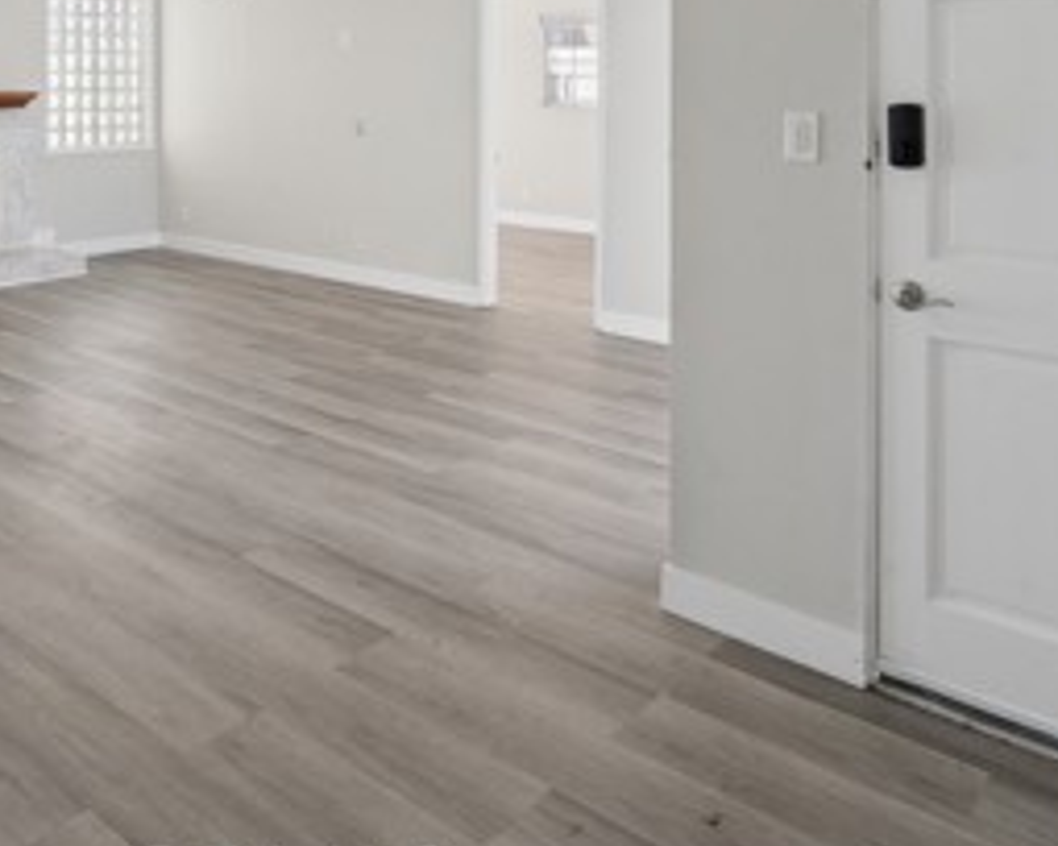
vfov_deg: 40.6
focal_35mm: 33
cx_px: 324
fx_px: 1033
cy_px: 62
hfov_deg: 52.8
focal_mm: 14
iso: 100
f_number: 13
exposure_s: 1/5
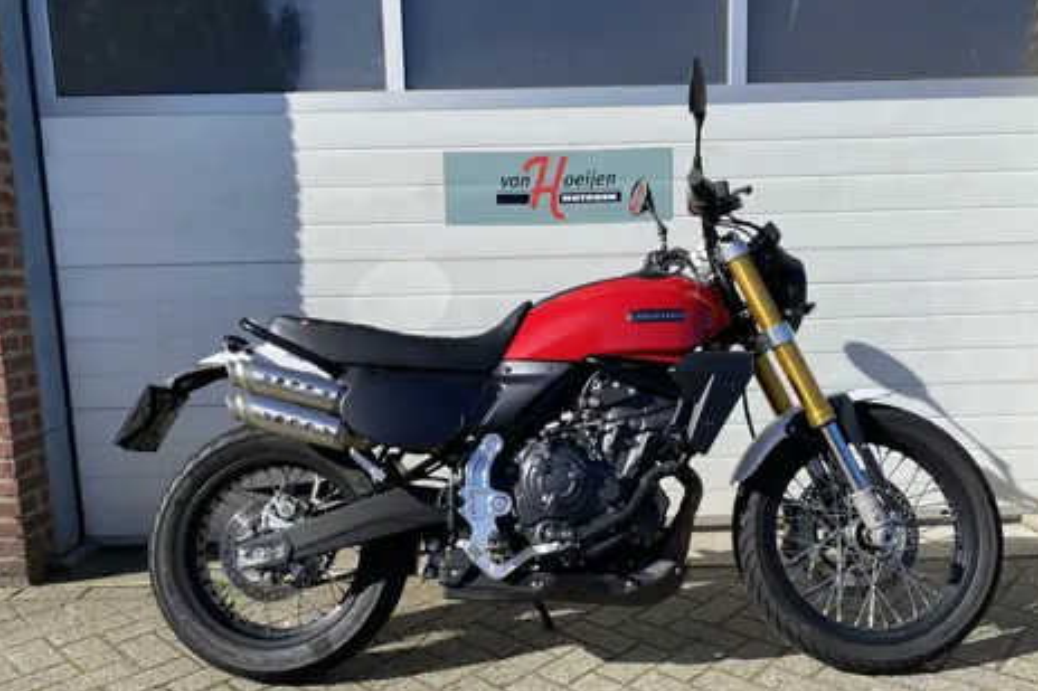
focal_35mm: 28
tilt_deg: -9.5
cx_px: 532
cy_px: 398
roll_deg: +1.8
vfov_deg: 46.2
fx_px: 807
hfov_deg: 65.5
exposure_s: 1/2315
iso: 32
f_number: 1.8
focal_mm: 4.25
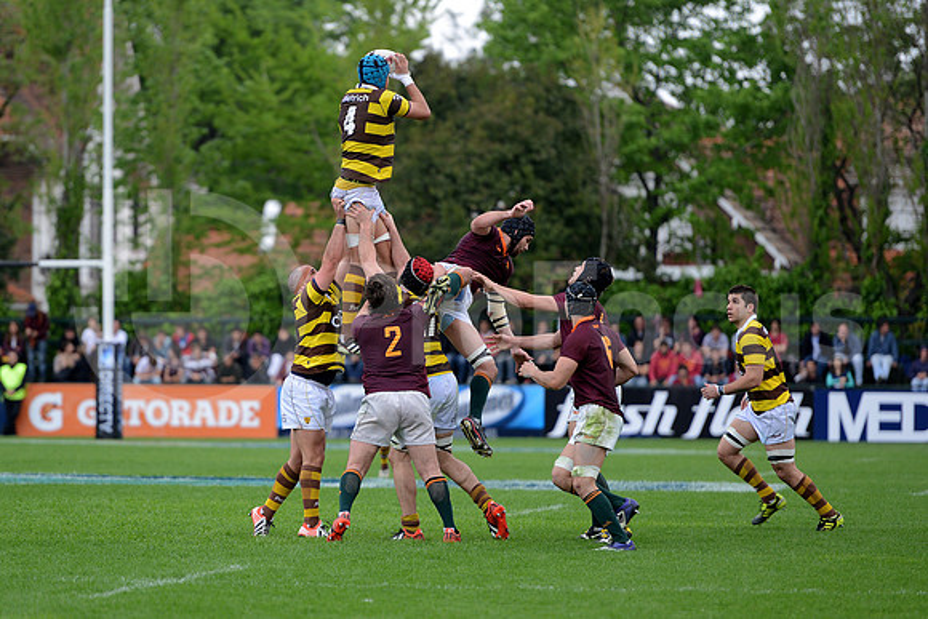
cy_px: 310
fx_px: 5157
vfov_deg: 6.9
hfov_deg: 10.3
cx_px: 464
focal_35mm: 200
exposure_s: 1/500
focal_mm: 200
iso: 500
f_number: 2.8
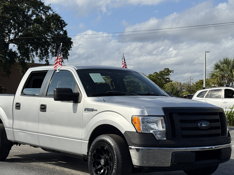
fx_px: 433
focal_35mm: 64
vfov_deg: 22.9
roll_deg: -0.3
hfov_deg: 30.3
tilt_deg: -0.8
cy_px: 114
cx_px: 108
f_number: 1.78
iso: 64
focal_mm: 6.76
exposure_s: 1/6536
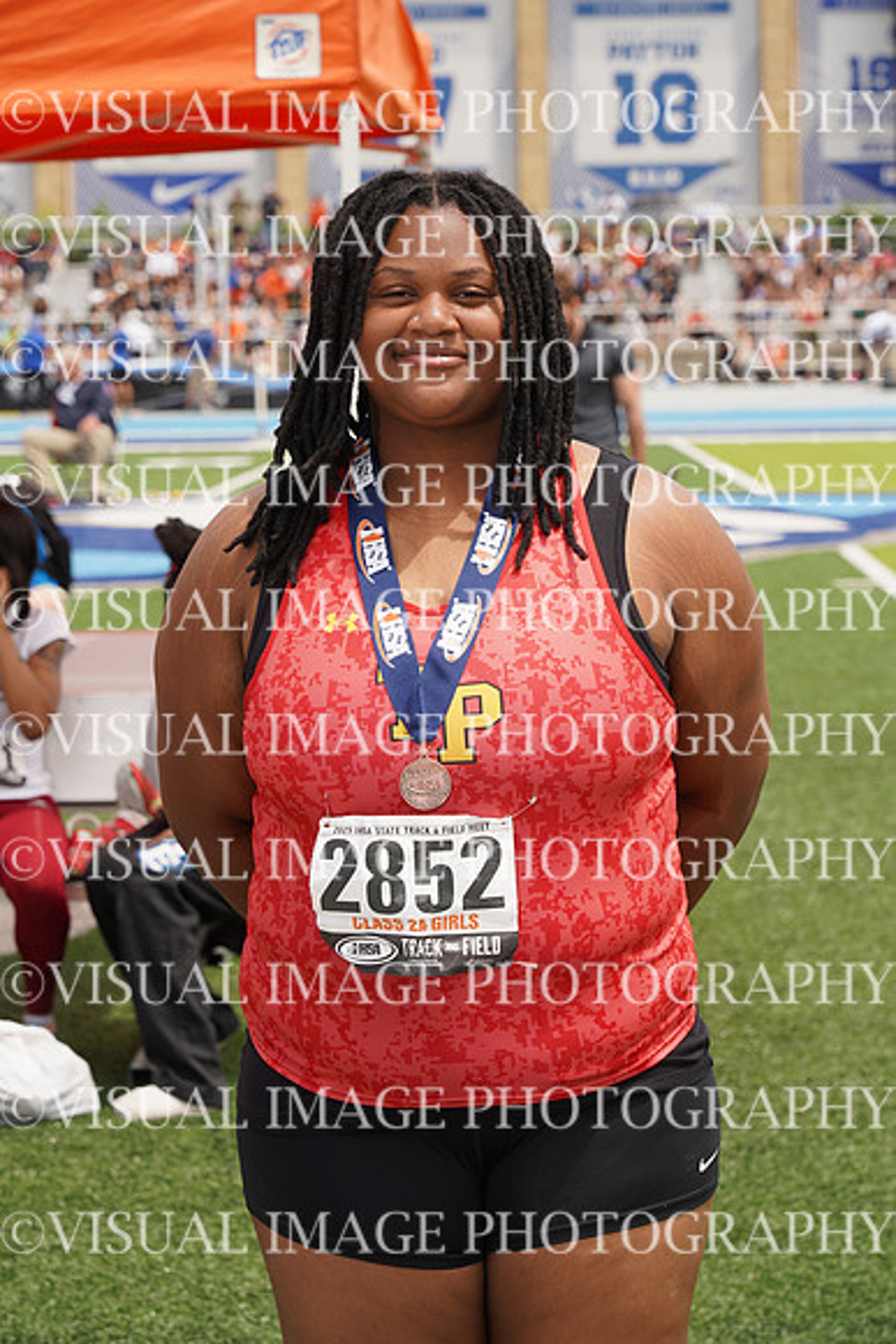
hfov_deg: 13.2
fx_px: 3880
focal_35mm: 104
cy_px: 672
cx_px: 448
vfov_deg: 19.6
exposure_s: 1/200
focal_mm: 104
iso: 100
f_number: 8
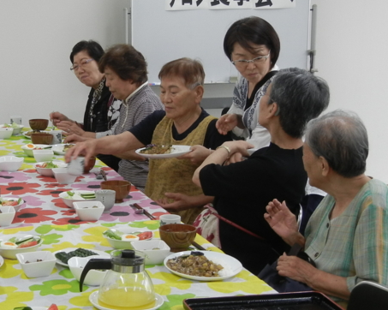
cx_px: 69
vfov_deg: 20.4
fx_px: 861
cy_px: 164
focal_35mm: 75
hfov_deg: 24.9
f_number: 3.6
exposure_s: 1/33
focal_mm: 6.2
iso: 160
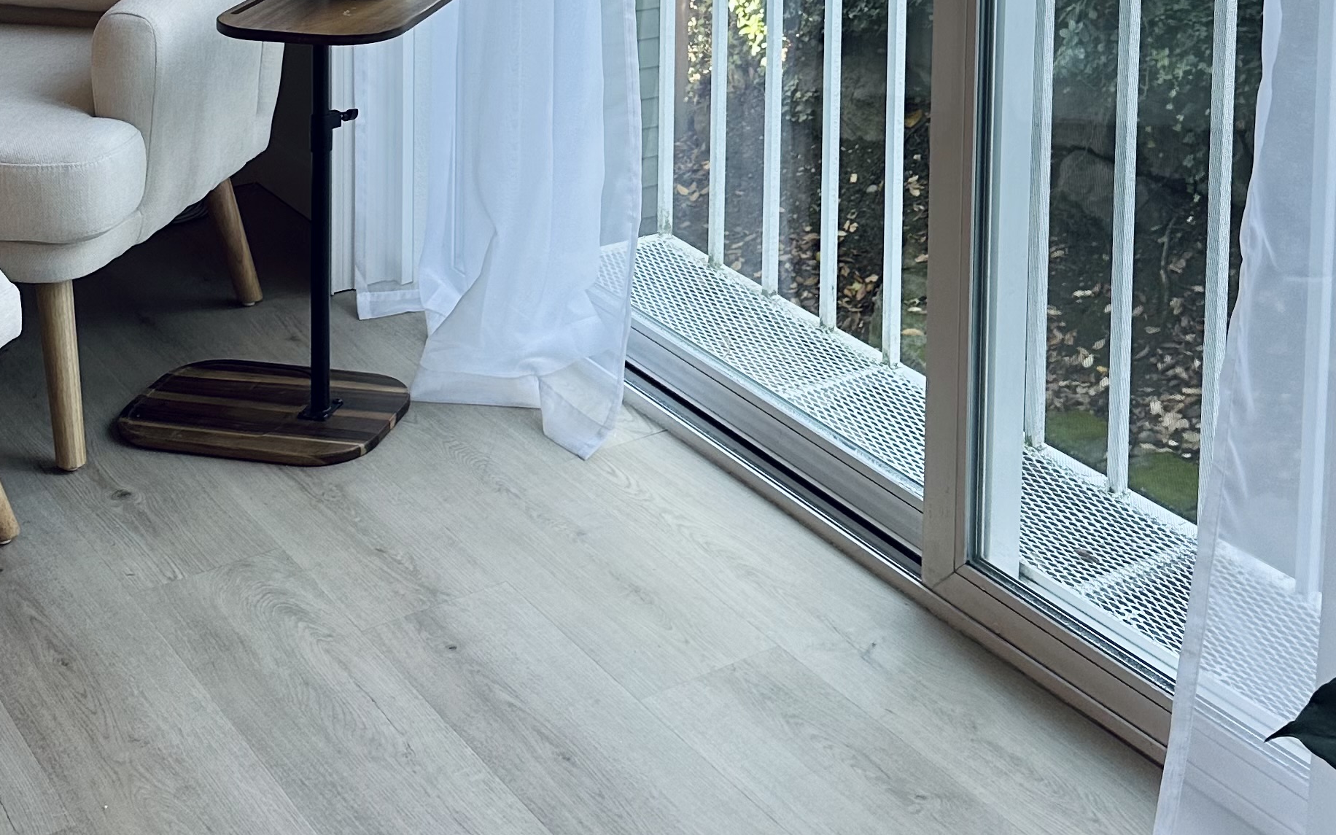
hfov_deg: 36.3
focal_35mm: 56
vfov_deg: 21.2
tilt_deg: -6.0
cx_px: 712
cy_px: -213
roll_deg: -1.6
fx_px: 2039
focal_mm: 6.86
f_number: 1.78
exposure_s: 1/120
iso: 125
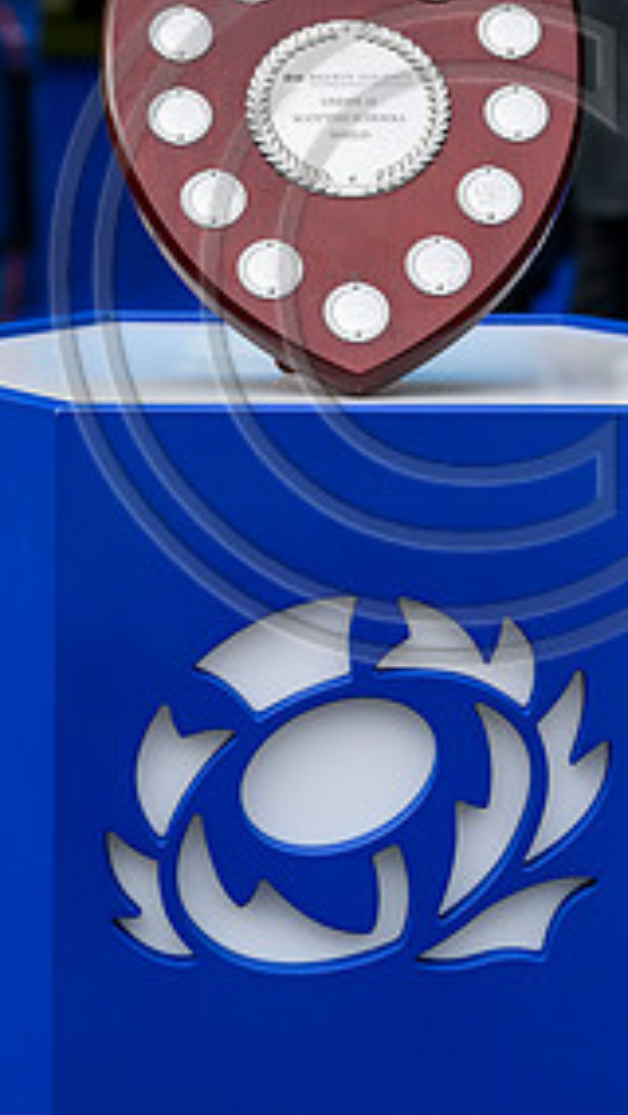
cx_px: 447
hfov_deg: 10.4
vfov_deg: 18.3
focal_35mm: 116
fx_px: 3430
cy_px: 271
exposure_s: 1/2500
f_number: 5
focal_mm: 70
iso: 2500
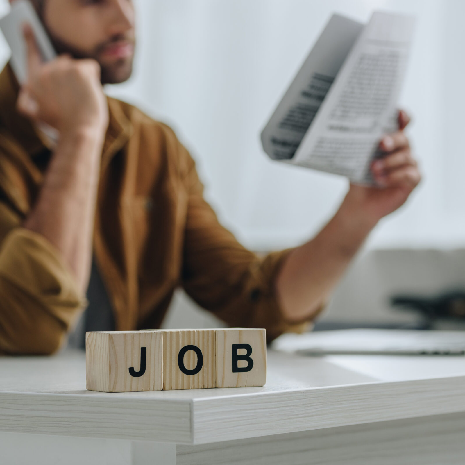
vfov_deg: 14.9
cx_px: 226
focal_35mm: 117
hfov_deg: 14.9
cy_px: 231
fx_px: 1778
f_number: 3.5
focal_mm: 86
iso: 200
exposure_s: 1/200
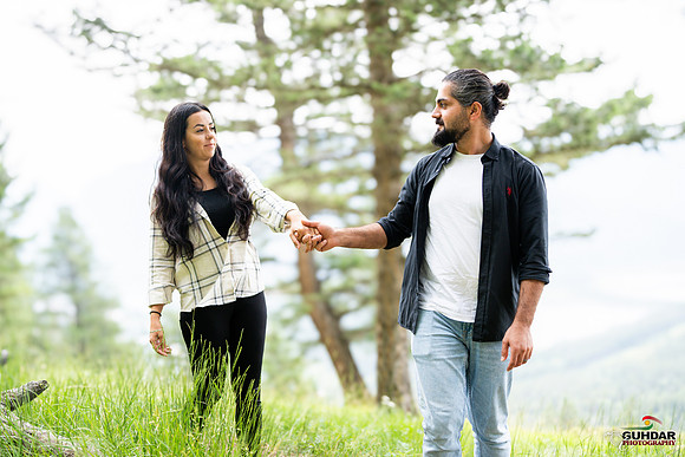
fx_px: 666
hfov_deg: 54.4
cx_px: 342
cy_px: 228
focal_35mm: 35
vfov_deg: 37.9
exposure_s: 1/1600
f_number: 2
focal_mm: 35
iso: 200
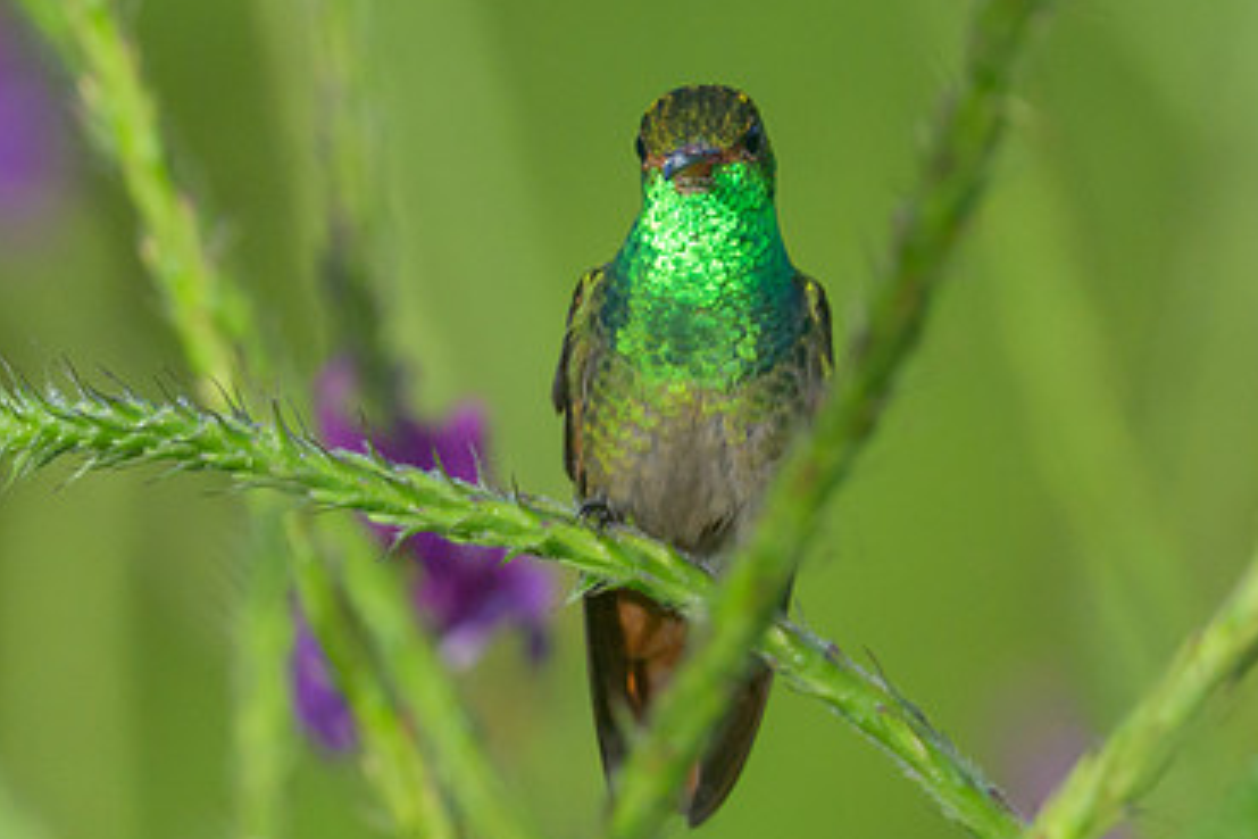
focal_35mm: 1746
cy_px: 277
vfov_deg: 0.8
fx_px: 61008
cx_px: 697
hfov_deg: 1.2
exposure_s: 1/2500
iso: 1100
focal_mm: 500
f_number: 5.6
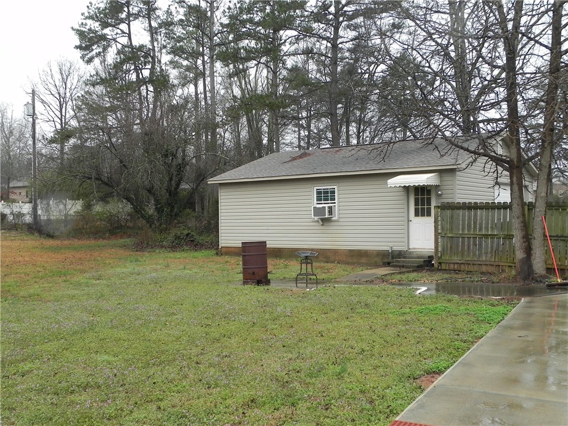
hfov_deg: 50.1
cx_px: 284
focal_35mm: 37
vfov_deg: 38.7
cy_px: 213
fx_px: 607
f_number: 4
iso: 160
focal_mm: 6.6
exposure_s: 1/113
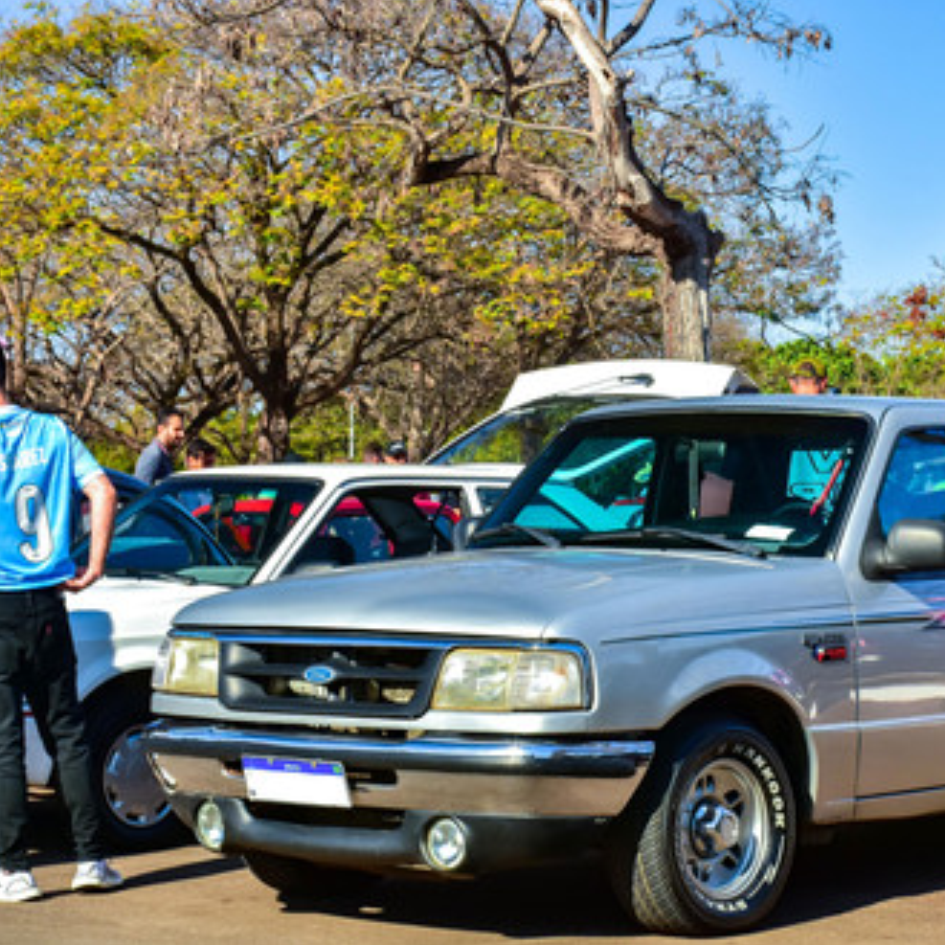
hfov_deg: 18.6
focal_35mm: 93
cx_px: 709
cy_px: 475
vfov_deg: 18.7
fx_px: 2872
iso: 250
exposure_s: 1/100
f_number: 13
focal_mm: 48
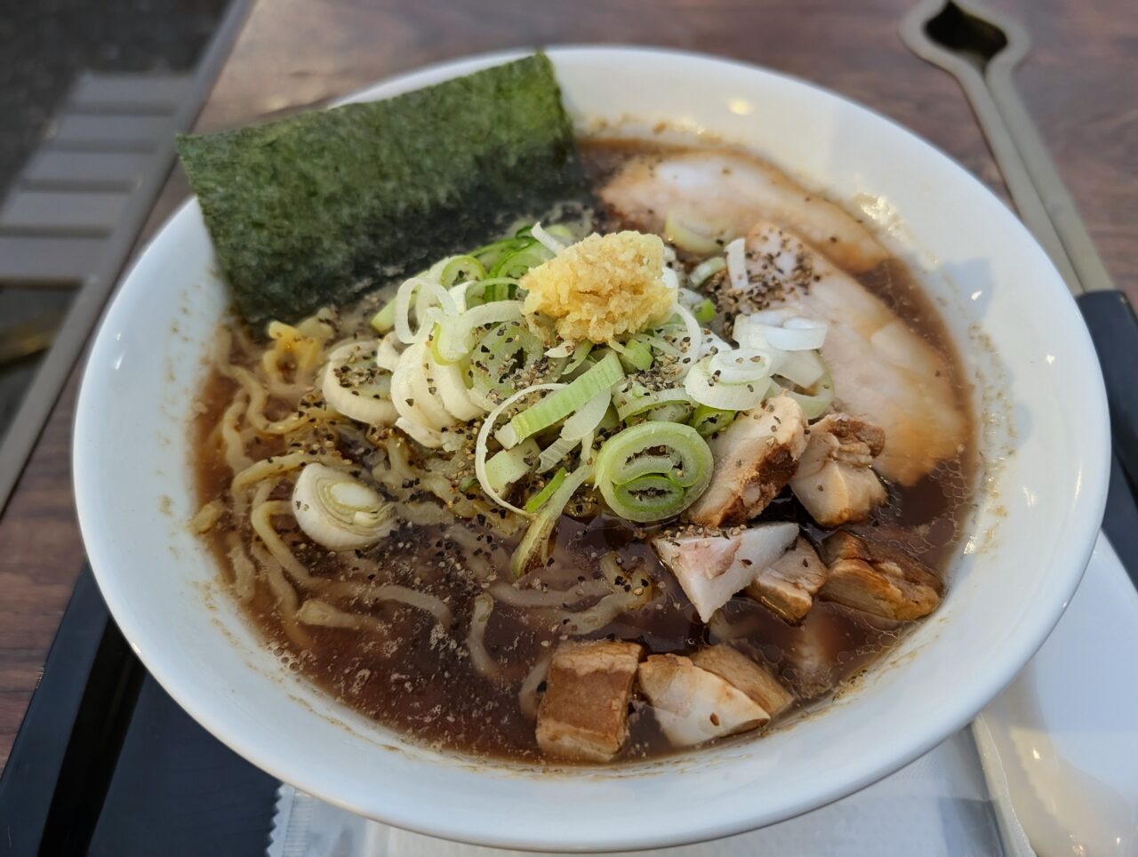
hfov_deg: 71.5
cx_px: 569
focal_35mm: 24
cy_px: 428
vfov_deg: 56.9
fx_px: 790
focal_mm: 6.9
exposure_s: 1/100
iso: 679
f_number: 1.68
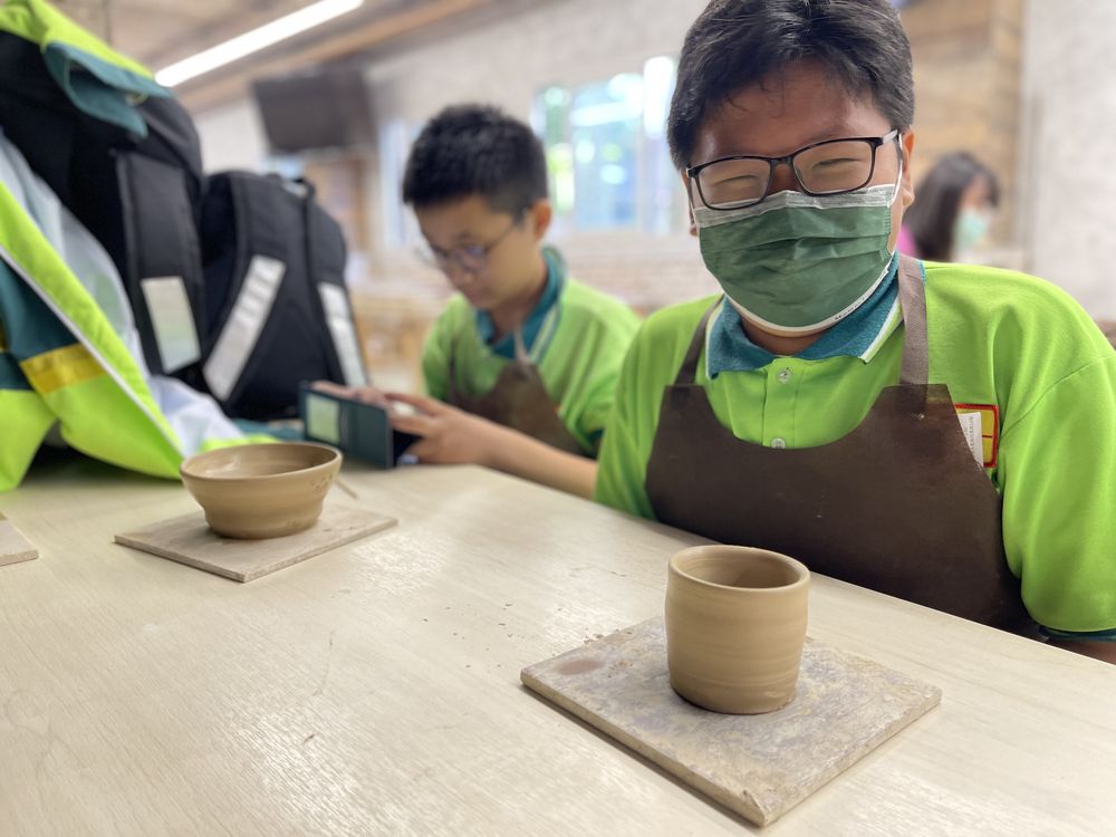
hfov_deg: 67.3
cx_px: 558
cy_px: 418
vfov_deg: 53.1
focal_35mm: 26
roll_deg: +1.1
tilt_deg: -11.0
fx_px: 838
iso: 160
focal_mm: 5.1
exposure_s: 1/60
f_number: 1.6
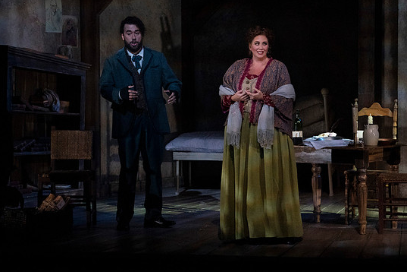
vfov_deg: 6.4
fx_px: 2442
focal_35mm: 216
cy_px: 126
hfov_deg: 9.5
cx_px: 209
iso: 16000
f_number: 11
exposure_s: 1/320
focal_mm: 200
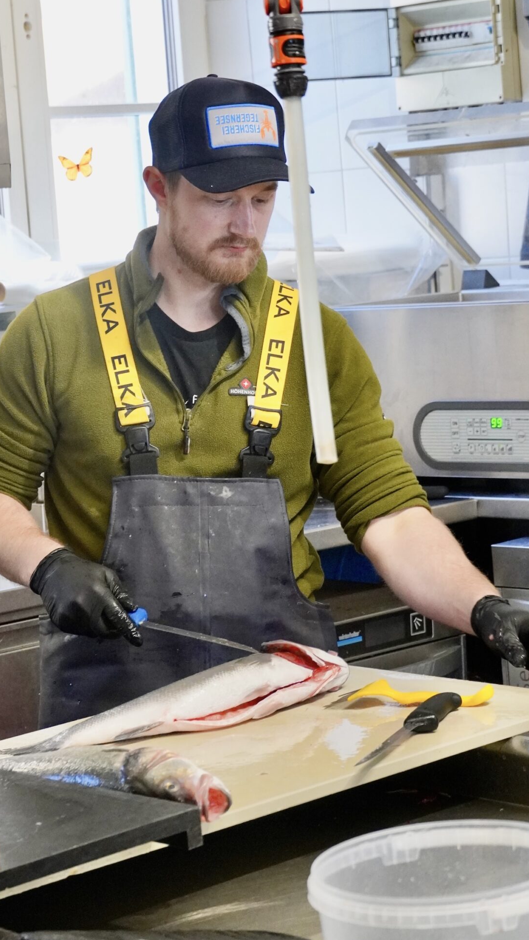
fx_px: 2593
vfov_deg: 20.5
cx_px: 179
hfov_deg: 11.6
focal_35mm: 104
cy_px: 509
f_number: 5
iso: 2500
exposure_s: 1/160
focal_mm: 50
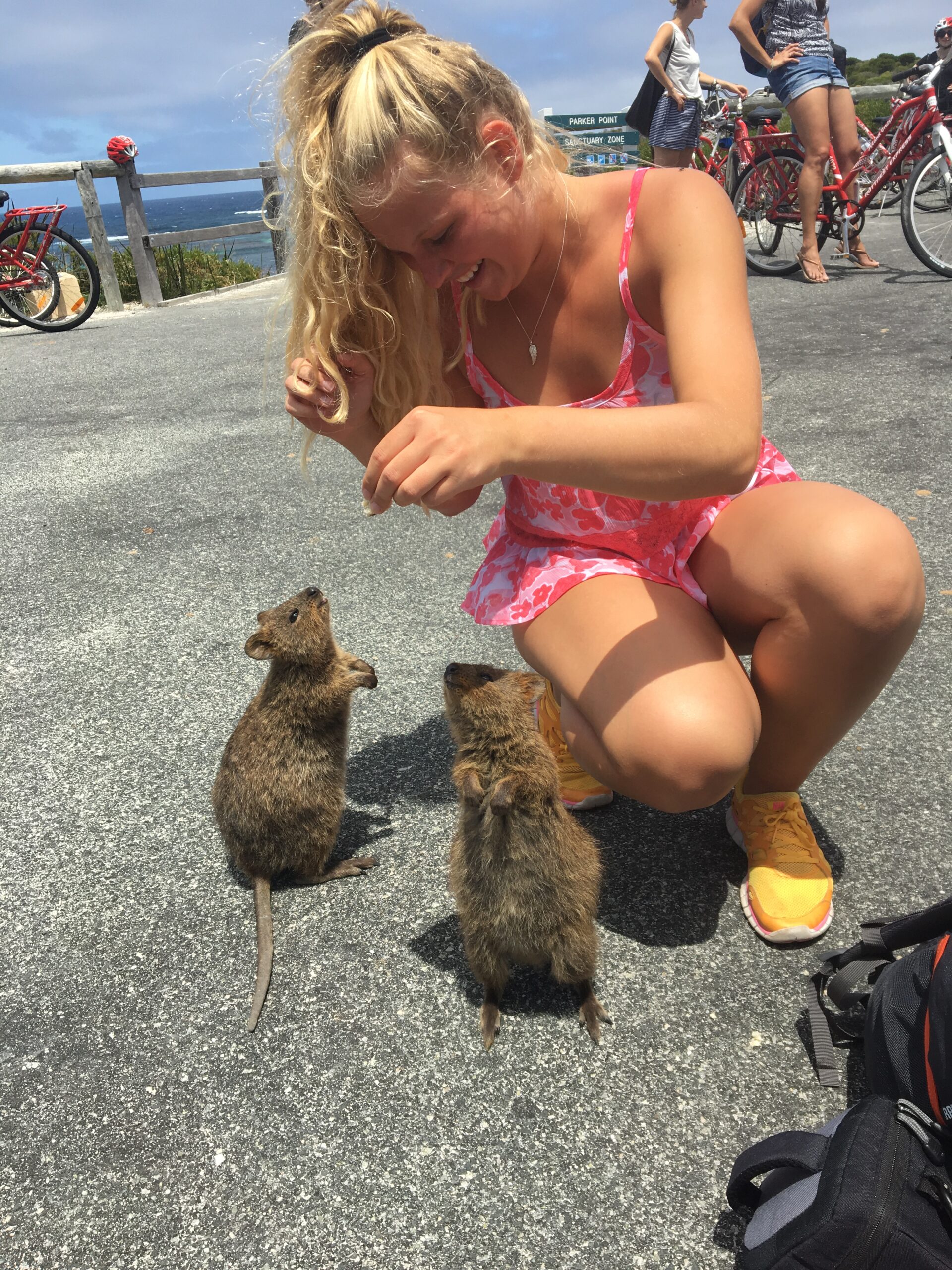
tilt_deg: -22.3
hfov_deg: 48.2
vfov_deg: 61.7
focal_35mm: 29
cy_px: 635
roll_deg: +6.1
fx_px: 1063
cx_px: 476
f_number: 2.2
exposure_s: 1/1508
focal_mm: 4.15
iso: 25
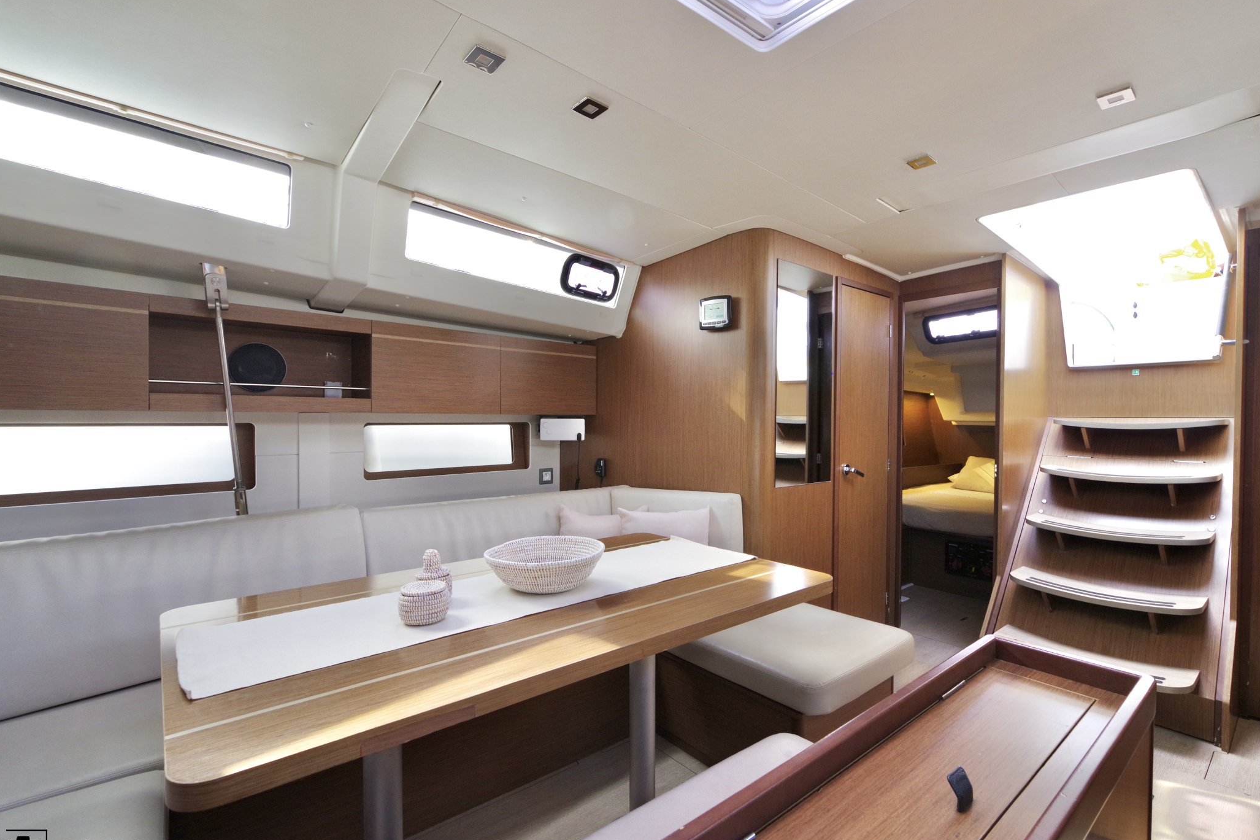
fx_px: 560
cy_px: 432
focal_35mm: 16
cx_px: 659
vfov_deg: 73.7
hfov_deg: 96.7
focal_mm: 15
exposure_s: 1/25
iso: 1600
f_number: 13
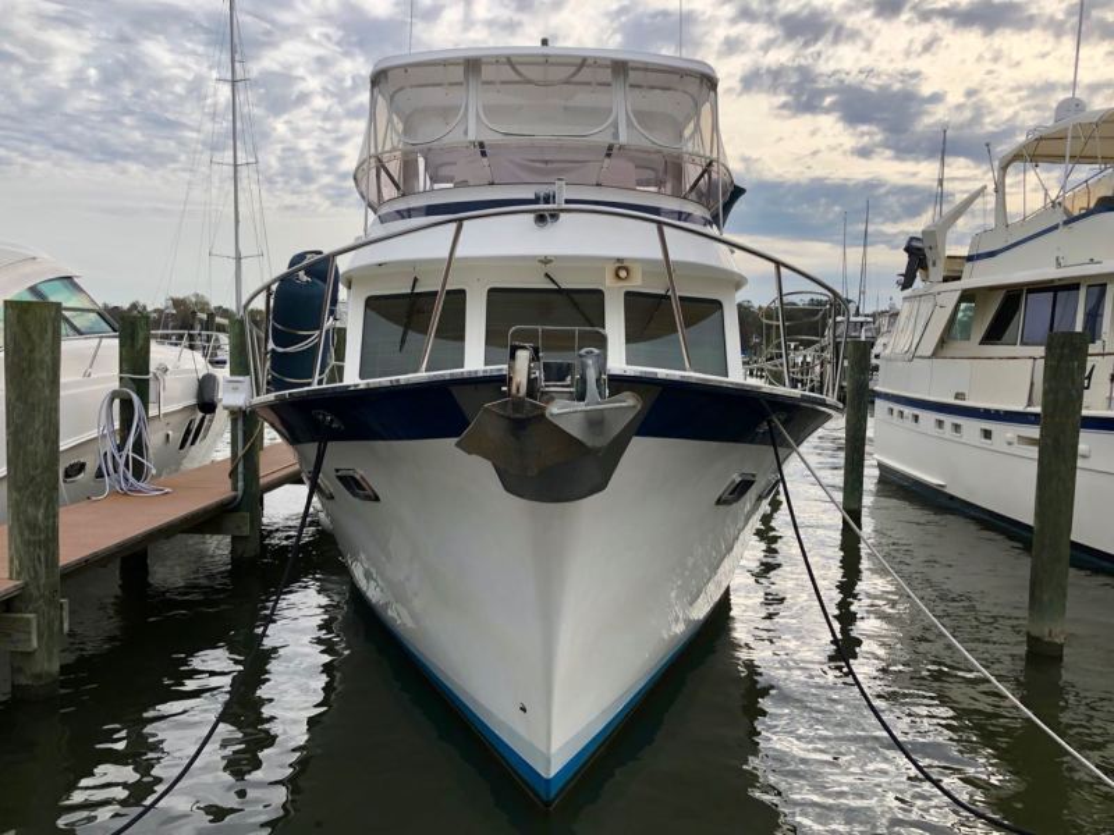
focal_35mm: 28
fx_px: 901
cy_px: 418
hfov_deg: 63.4
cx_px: 557
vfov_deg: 49.7
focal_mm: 3.99
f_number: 1.8
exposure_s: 1/1453
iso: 20
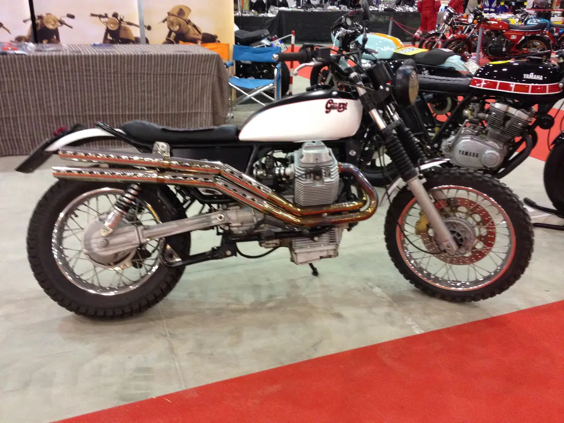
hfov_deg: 55.4
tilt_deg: -23.8
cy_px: 212
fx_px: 538
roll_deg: -0.3
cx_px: 282
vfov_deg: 42.9
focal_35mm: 33
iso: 250
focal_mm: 4.12
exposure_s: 1/20
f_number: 2.4
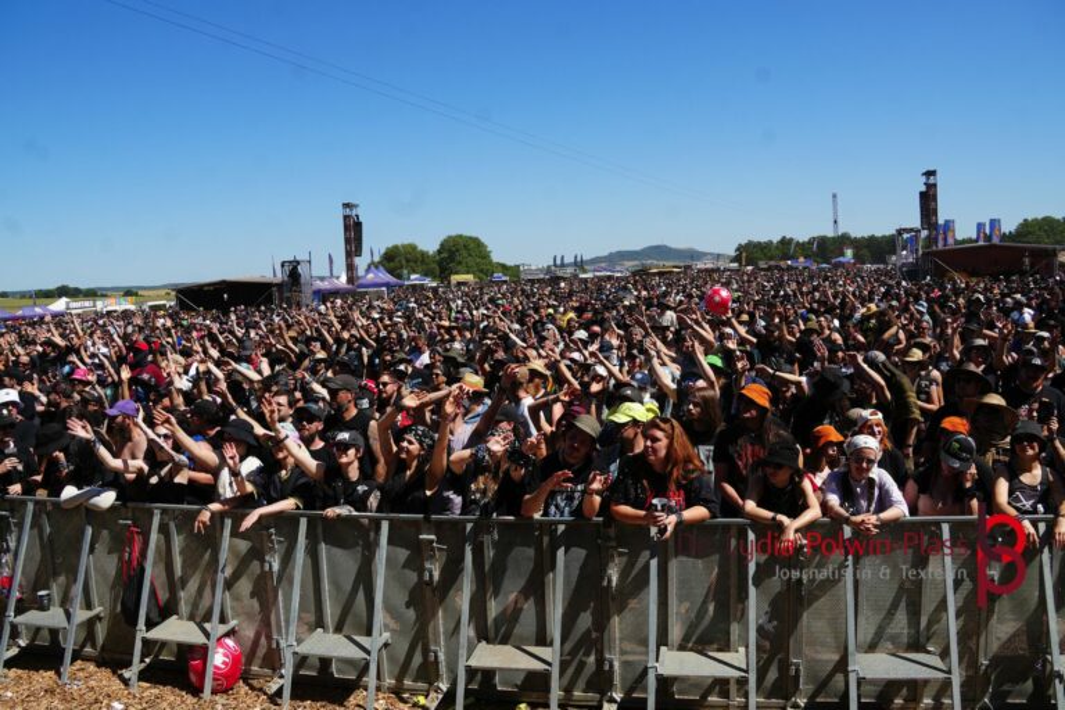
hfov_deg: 67.4
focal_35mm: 27
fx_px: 799
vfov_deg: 47.9
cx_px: 532
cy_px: 355
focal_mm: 18
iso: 100
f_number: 10
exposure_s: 1/200
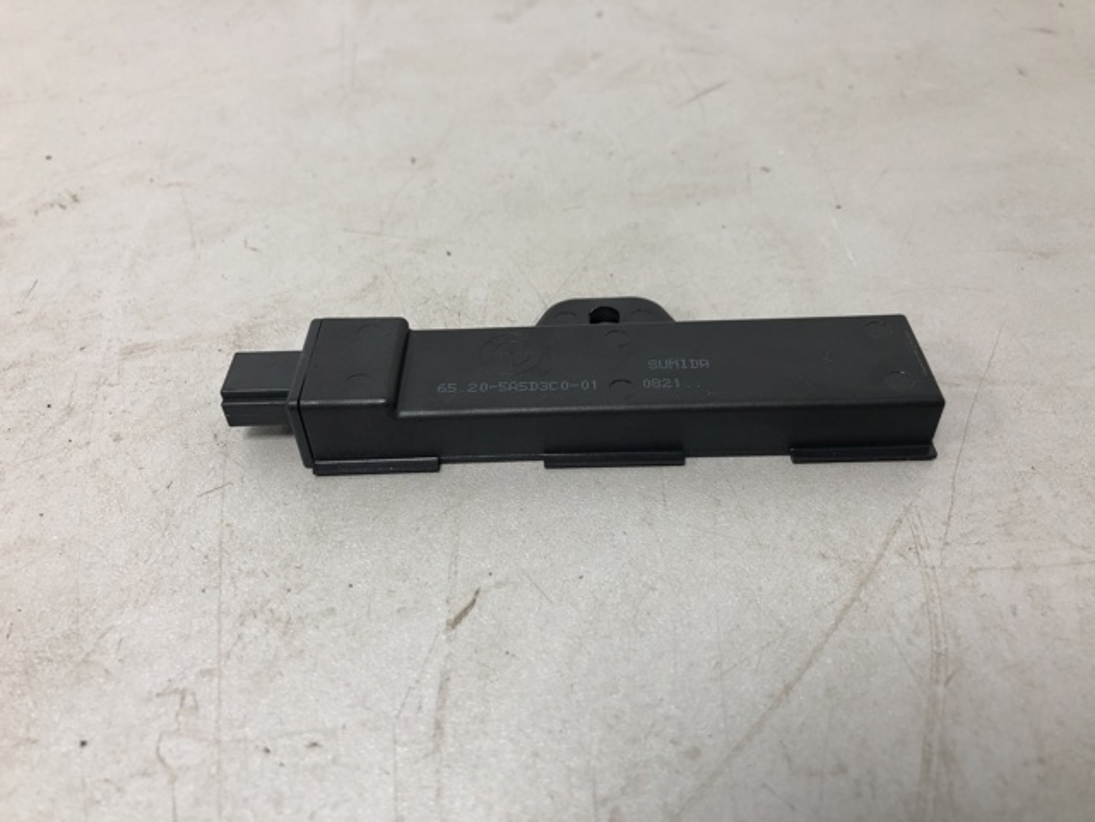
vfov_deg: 49.7
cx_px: 548
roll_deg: +5.2
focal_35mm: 28
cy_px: 411
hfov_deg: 63.4
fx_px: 886
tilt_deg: -43.1
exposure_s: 1/33
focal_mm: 4
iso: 40
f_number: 1.8
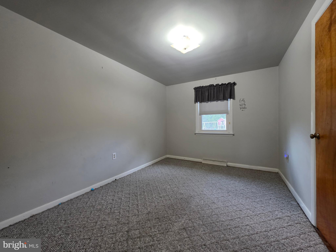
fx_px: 126
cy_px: 126
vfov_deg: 89.9
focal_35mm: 13
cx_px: 168
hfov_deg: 106.2
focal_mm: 2.2
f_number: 1.9
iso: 200
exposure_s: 1/60
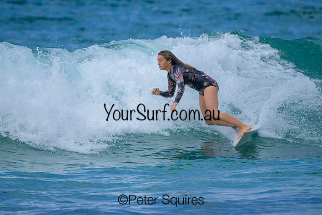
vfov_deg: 1.4
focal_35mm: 965
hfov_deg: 2.1
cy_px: 98
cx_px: 148
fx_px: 8633
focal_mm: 800
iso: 250
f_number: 6.3
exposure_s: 1/2000
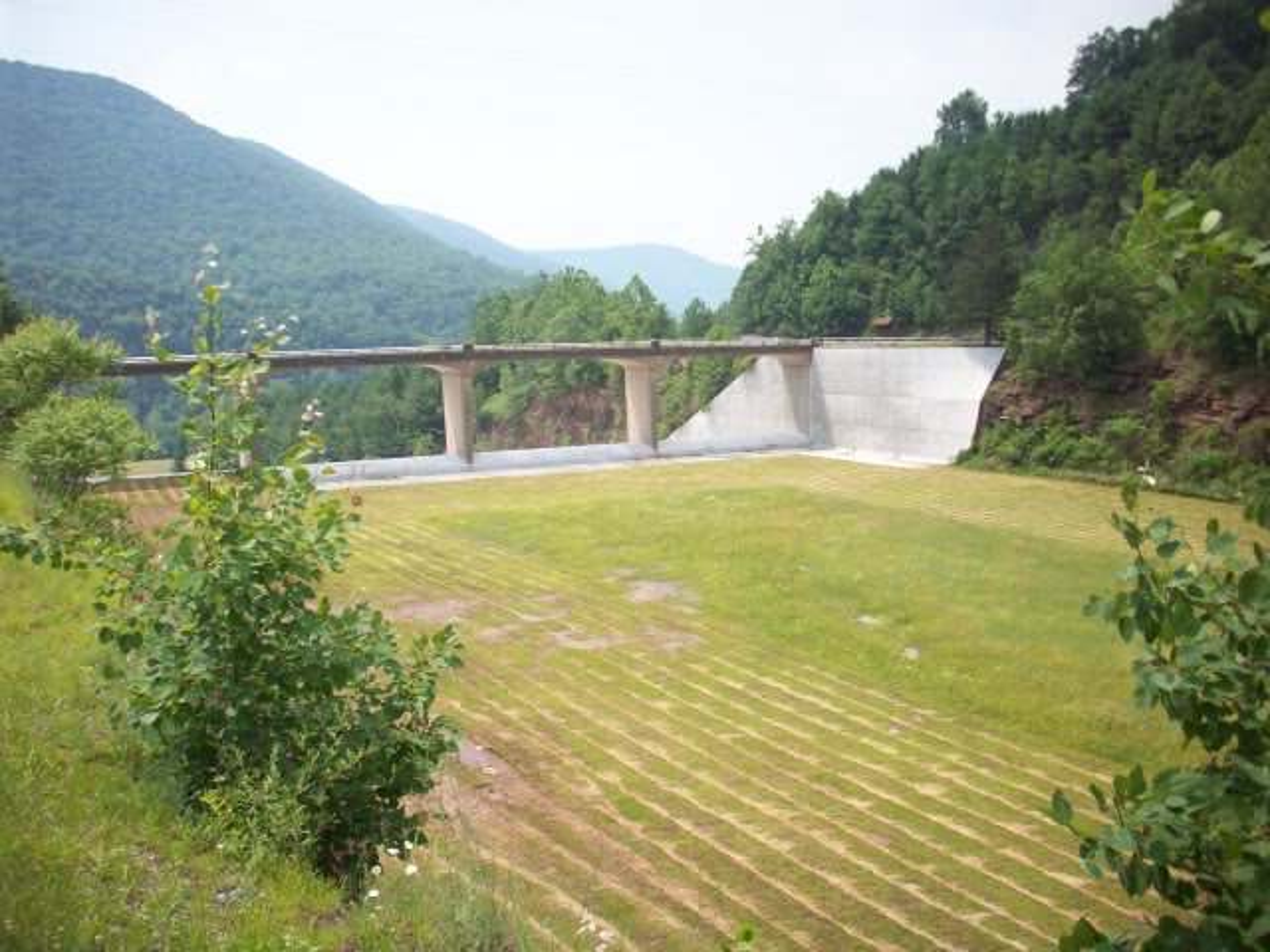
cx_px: 635
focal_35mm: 37
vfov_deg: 38.7
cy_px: 476
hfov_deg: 50.1
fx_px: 1357
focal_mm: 6.2
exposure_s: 1/239
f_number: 5.6
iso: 80
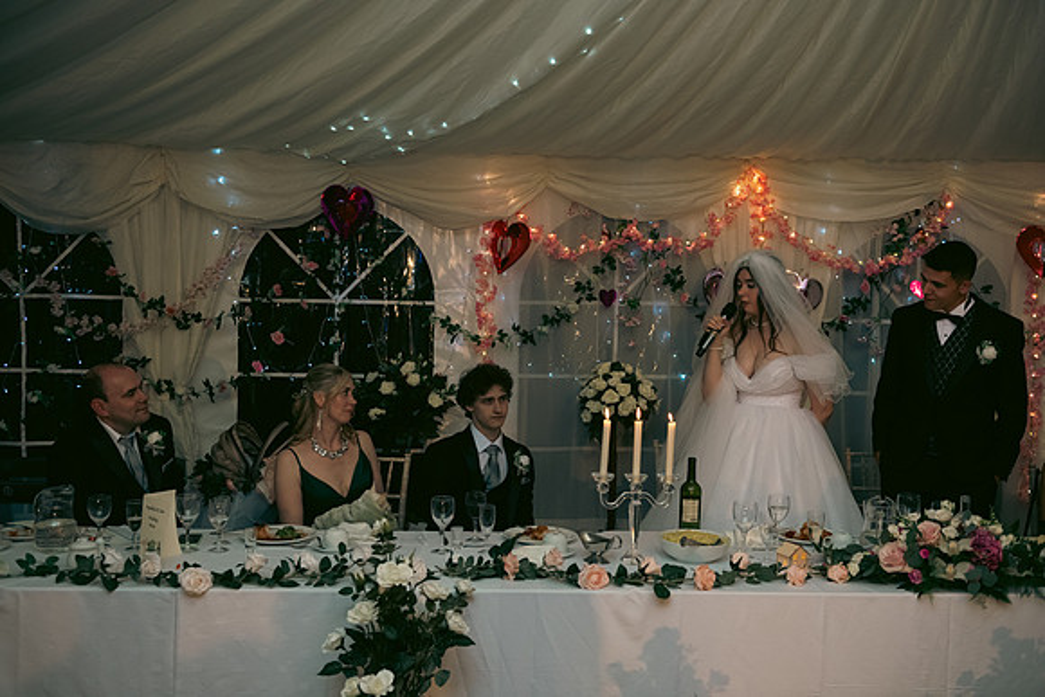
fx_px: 1045
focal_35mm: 36
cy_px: 348
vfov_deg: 36.9
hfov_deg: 53.1
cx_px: 522
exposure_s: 1/160
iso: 800
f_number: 3.5
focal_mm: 36
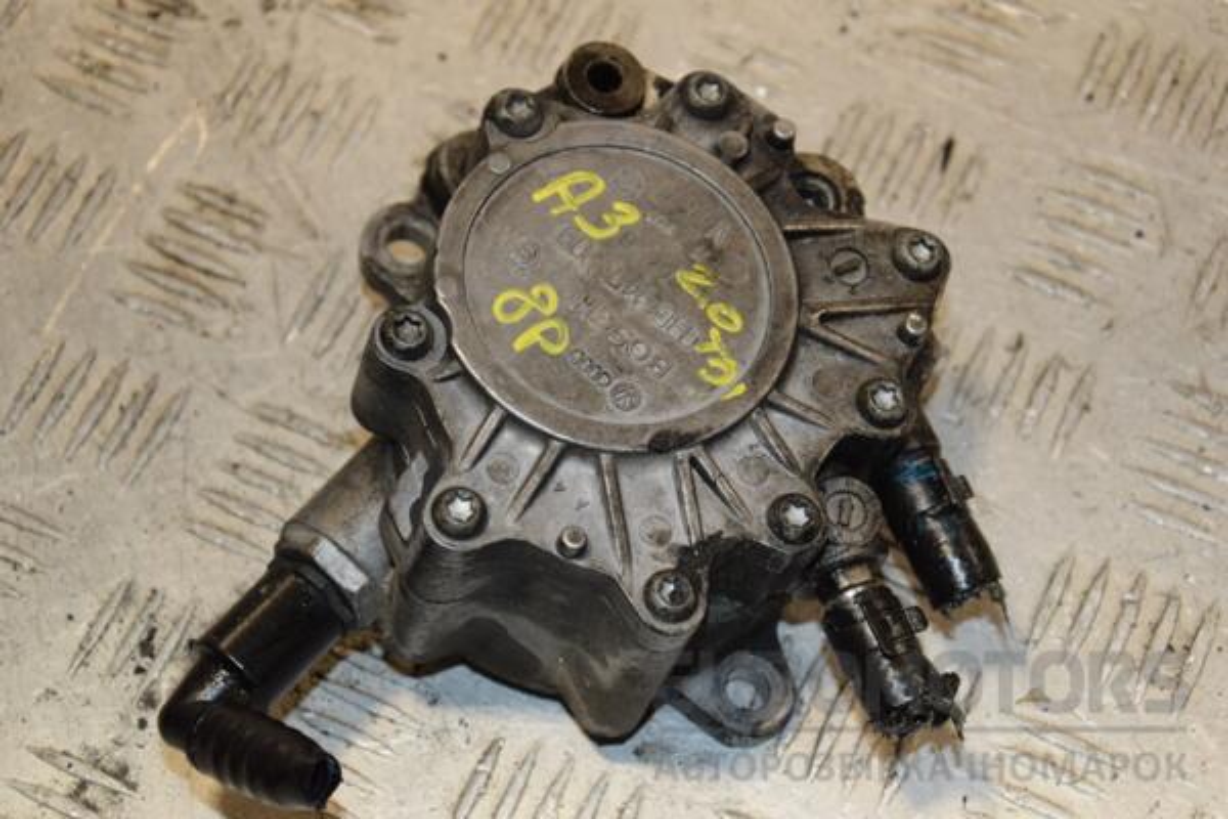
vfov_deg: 15.7
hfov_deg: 23.4
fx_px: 2967
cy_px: 410
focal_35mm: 87
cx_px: 614
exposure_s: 1/200
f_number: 6.3
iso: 800
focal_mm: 58
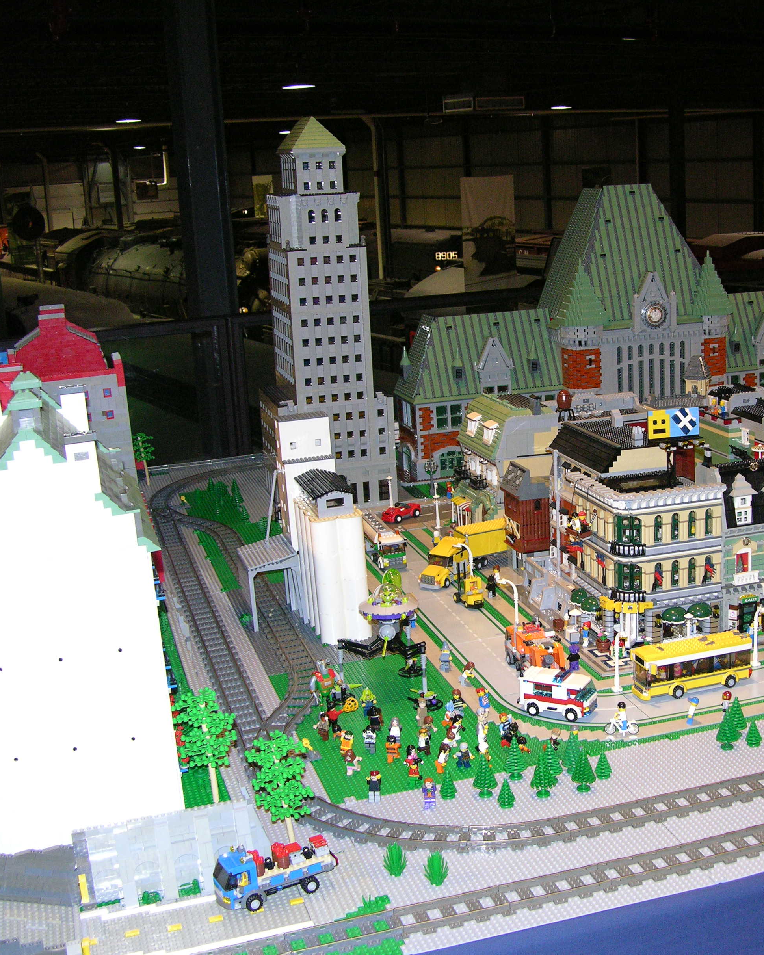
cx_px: 520
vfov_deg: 40.3
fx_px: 1300
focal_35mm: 46
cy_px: 482
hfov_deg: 32.4
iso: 200
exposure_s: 1/60.1
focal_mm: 8.9
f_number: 2.8
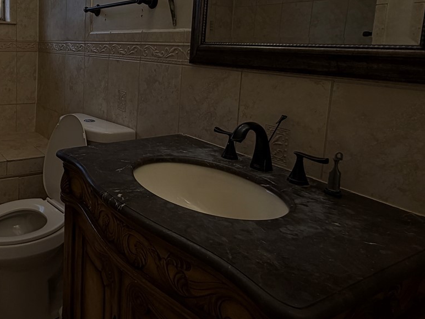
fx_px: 356
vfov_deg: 46.6
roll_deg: -1.3
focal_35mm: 29
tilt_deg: -7.1
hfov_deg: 54.9
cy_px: 83
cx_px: 56
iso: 100
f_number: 2.2
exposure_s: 1/120
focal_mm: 2.22
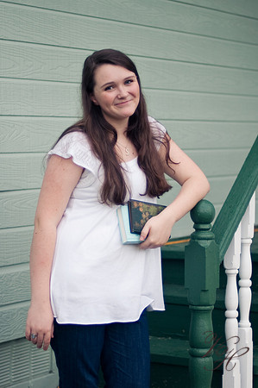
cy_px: 194
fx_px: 539
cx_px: 129
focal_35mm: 50
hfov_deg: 26.9
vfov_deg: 39.6
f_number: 1.4
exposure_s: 1/1250
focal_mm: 50
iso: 200
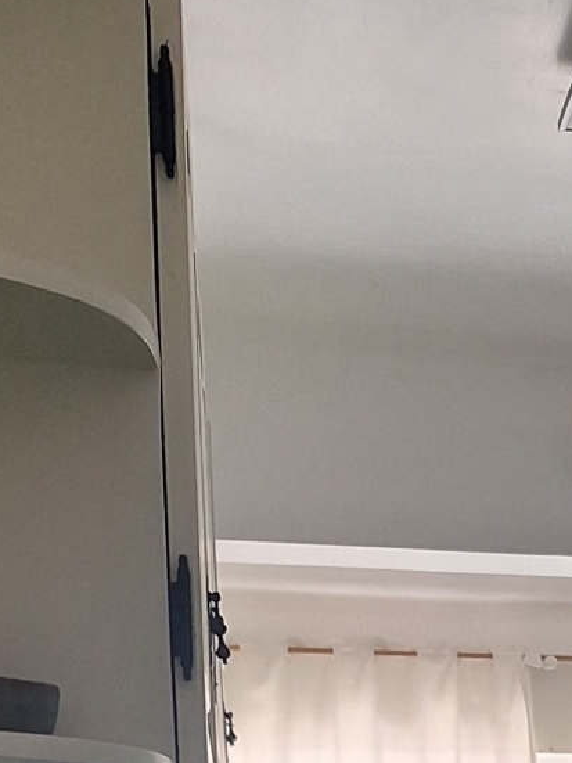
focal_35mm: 89
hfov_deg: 15.5
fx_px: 1962
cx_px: 812
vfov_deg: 18.8
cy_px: 1214
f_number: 1.8
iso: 64
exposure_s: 1/100
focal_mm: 5.54
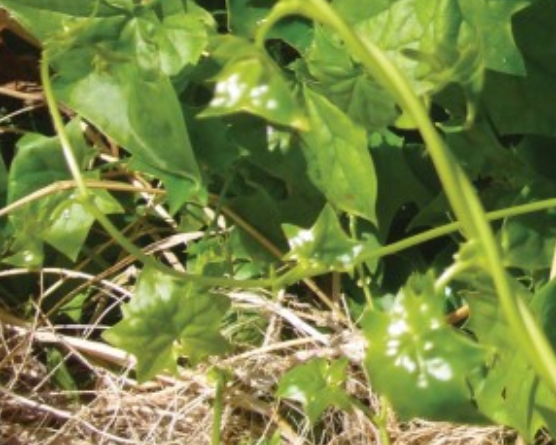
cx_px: 766
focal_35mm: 172
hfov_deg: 10.9
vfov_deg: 8.9
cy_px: 0
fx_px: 2831
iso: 80
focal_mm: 10.3
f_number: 4.1
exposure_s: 1/400
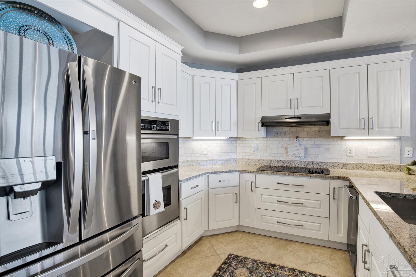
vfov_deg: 67.4
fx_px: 208
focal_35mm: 18
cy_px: 138
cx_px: 208
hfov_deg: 90.0
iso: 200
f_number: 11
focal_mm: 18
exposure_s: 1/8
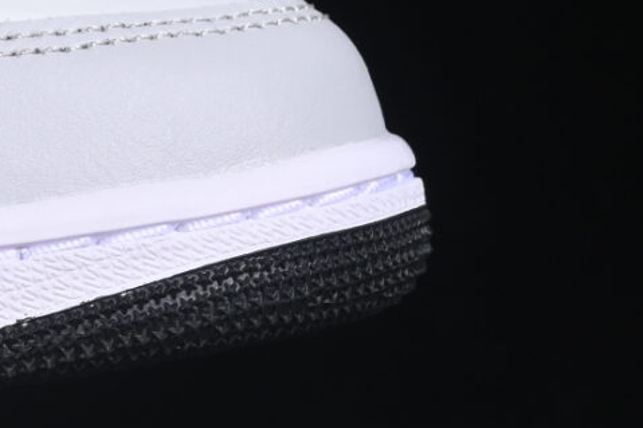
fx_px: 7159
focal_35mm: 401
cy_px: -244
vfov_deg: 3.4
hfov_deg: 5.0
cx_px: -826
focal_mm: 50
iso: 160
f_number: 8
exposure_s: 1/80
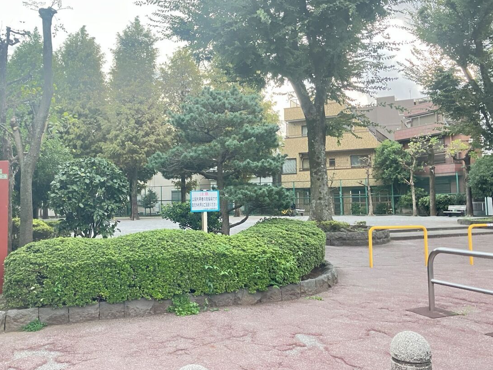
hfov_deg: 55.1
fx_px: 470
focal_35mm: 33
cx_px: 209
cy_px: 170
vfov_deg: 42.9
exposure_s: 1/52
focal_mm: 3.99
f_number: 1.8
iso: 320
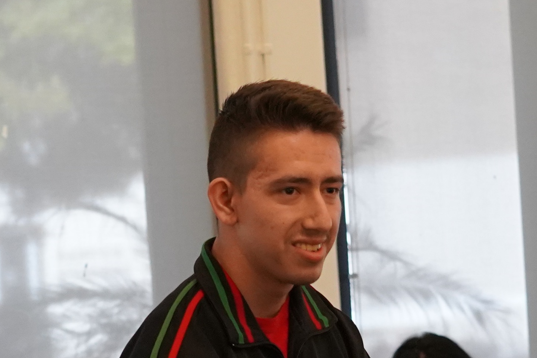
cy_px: 519
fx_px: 3103
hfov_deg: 9.9
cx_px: 187
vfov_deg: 6.5
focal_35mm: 208
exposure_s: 1/160
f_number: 4
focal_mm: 50
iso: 4000
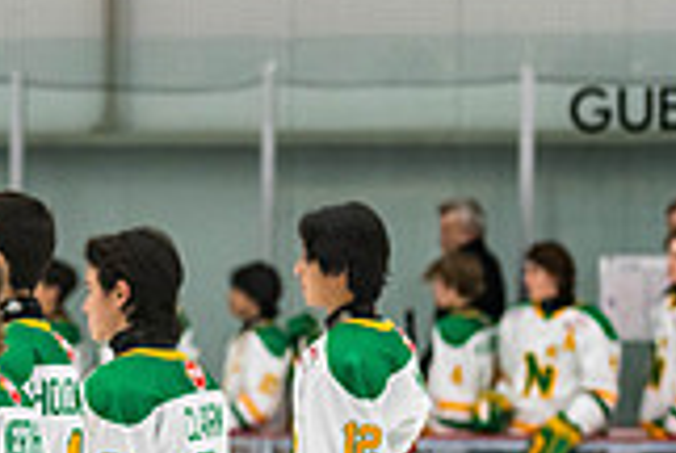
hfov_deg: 6.2
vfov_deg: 4.2
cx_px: -223
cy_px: 614
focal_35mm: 331
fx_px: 6227
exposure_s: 1/640
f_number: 2.8
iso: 1600
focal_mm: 92
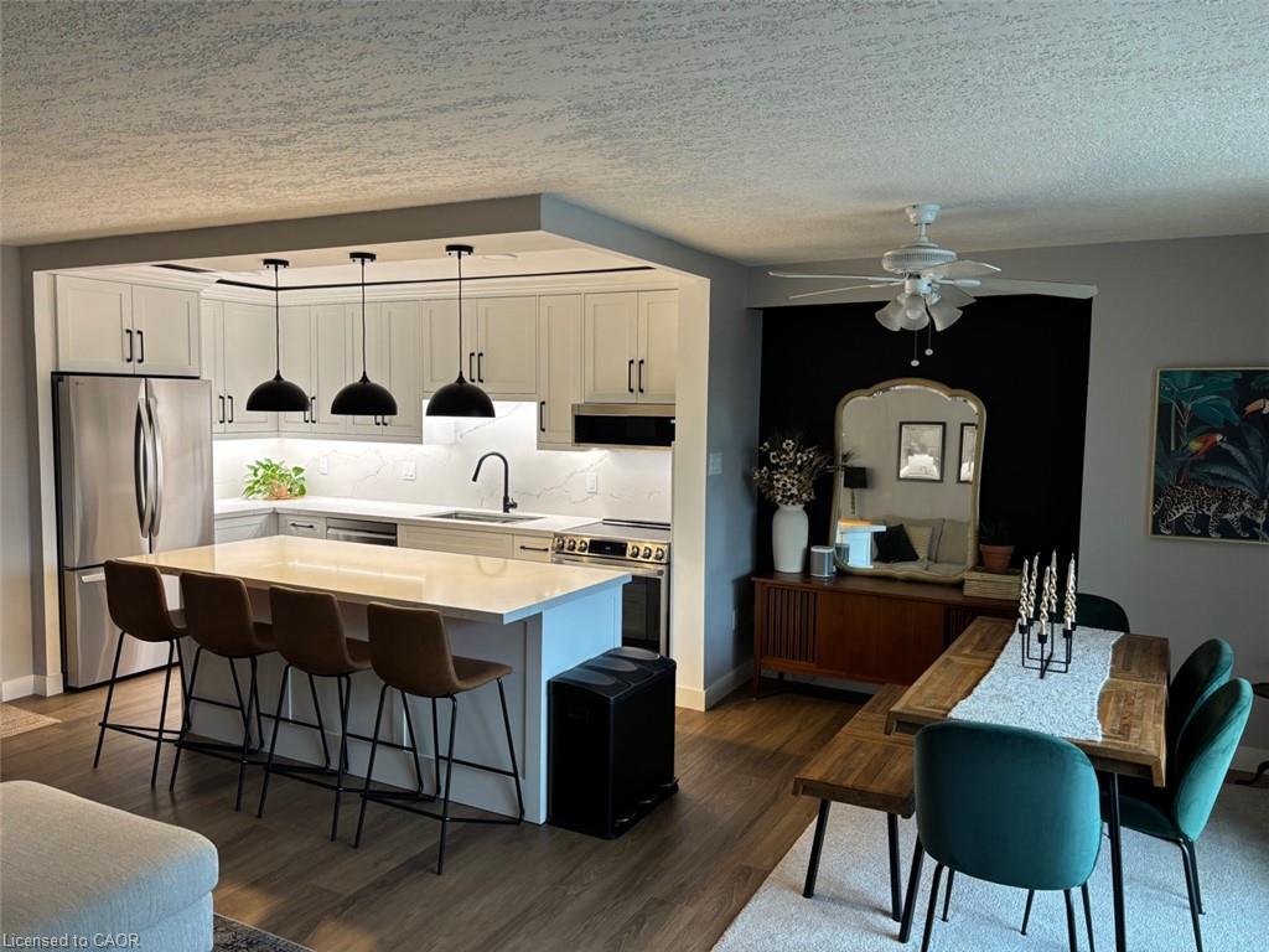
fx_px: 953
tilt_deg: -5.1
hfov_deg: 67.3
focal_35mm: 26
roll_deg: -1.2
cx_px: 634
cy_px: 476
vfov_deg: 53.1
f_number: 1.6
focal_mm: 5.96
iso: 80
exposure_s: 1/60
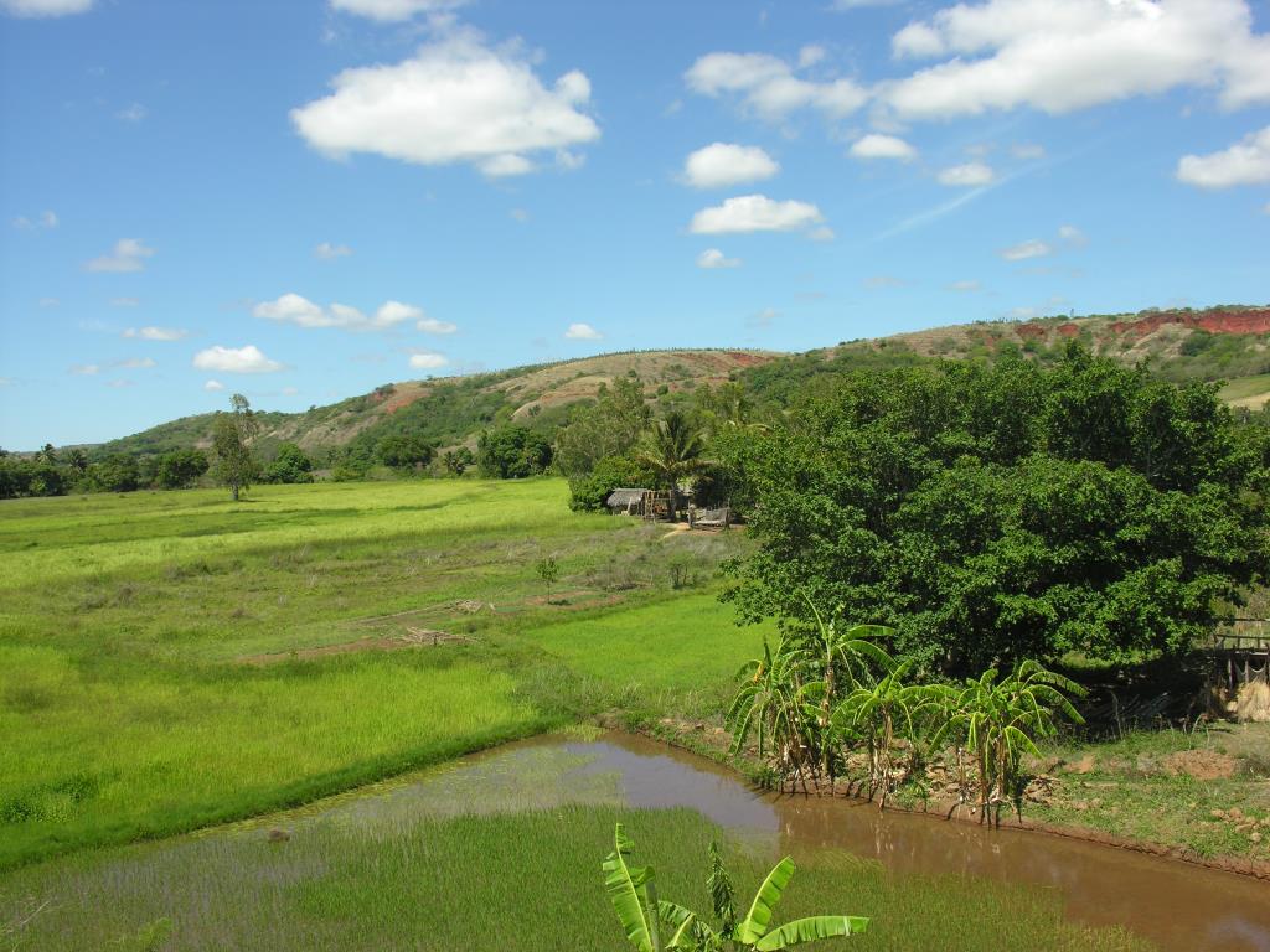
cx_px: 635
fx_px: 1284
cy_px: 476
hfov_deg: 52.6
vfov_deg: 40.7
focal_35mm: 35
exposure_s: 1/213
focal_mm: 8.9
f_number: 5.6
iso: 50
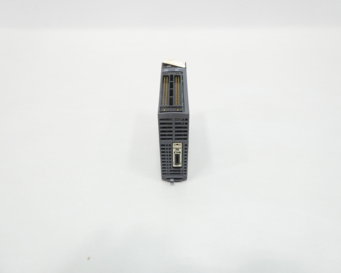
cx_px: 169
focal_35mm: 26
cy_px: 133
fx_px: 262
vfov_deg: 54.9
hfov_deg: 66.0
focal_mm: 4.3
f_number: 3.3
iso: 320
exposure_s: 1/60
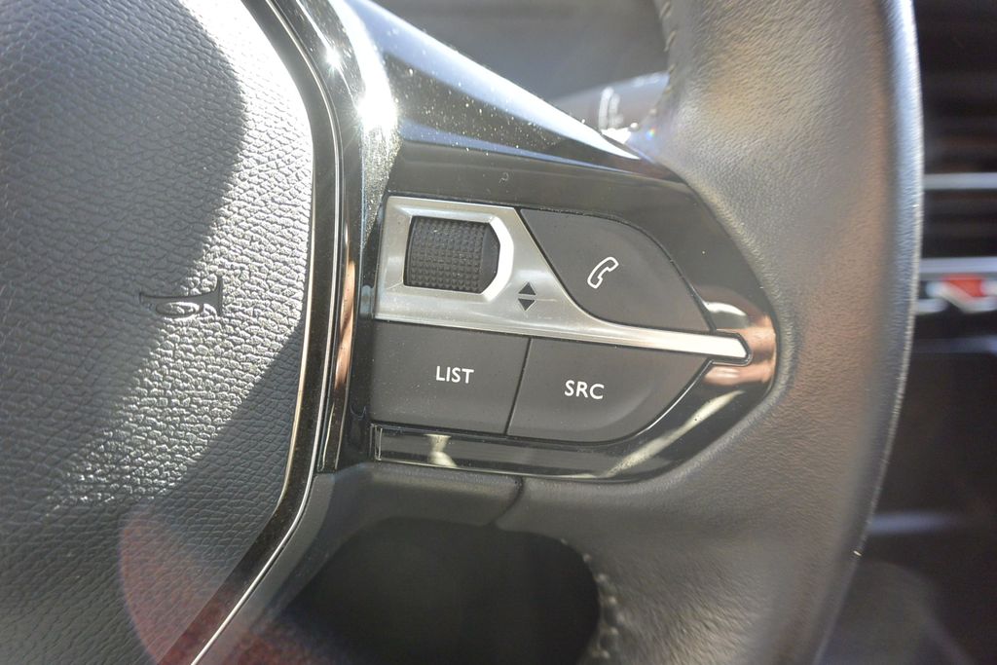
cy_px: 332
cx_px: 498
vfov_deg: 46.4
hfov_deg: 65.5
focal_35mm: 28
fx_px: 776
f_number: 3.5
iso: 280
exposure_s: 1/125
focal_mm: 10.7
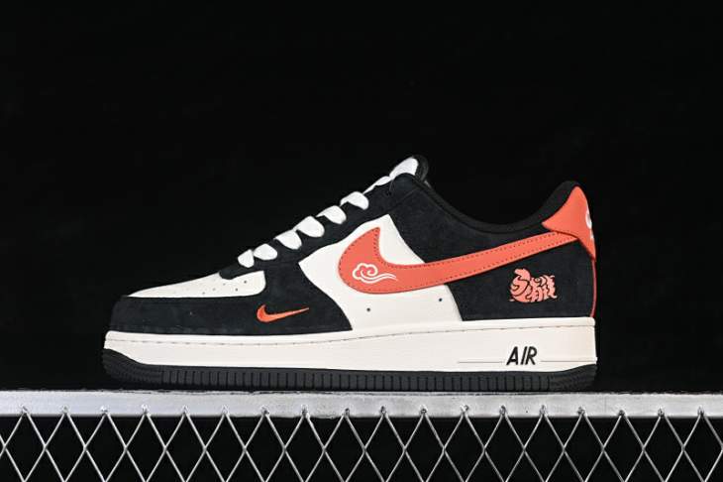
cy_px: 241
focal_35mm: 75
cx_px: 362
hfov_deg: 27.0
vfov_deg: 18.2
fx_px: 1505
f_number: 7.1
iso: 160
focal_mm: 50
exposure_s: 1/80
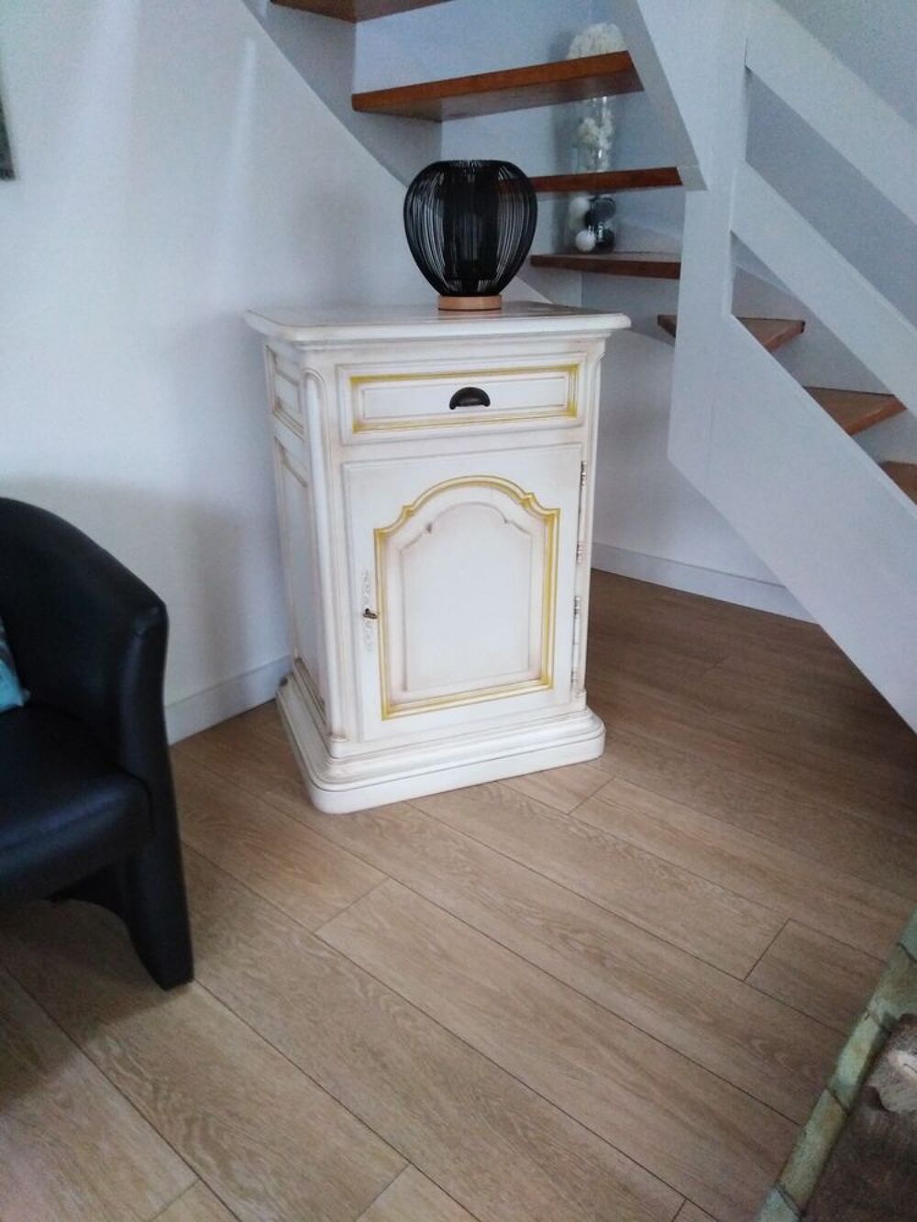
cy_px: 611
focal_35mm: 25
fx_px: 883
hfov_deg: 54.9
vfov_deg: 69.4
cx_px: 458
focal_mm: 3.37
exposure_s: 1/20
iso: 721
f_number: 2.2
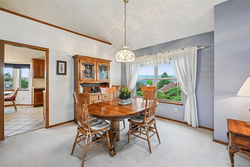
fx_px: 104
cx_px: 125
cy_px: 84
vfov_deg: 77.3
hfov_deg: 100.4
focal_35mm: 15
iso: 800
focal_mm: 15
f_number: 11
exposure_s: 1/10
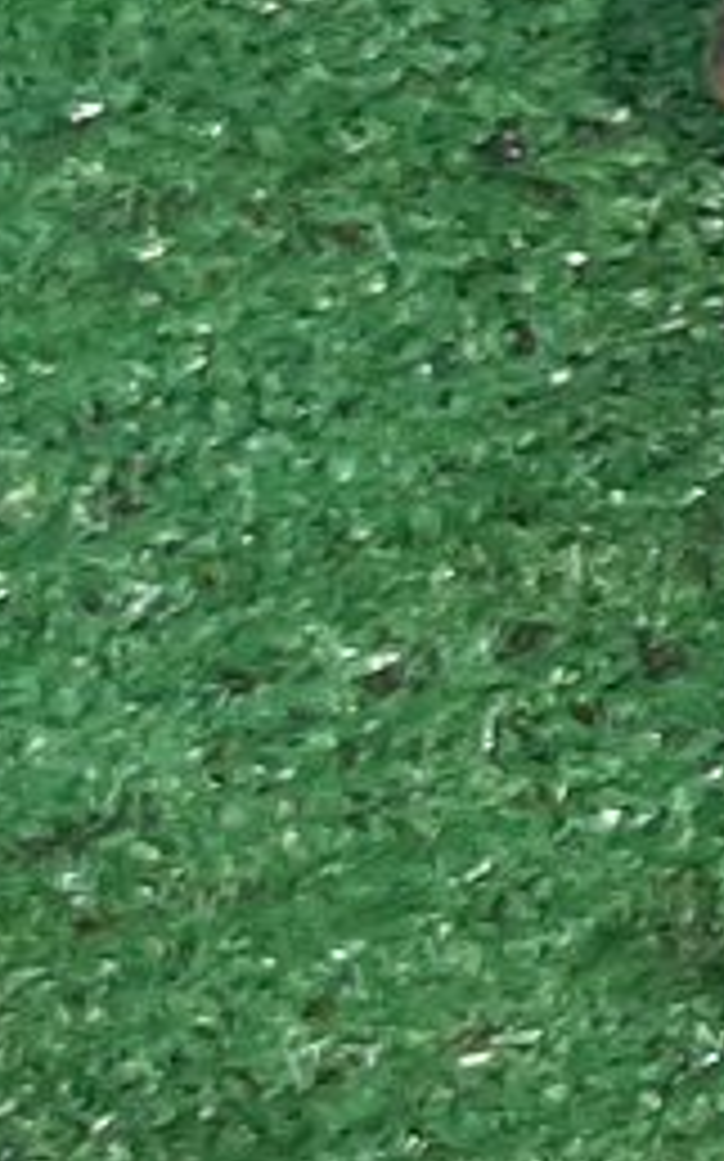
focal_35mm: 154
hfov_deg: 6.8
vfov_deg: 13.6
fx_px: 4867
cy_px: 382
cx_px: 2806
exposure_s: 1/33
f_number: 1.7
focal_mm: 3.93
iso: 184
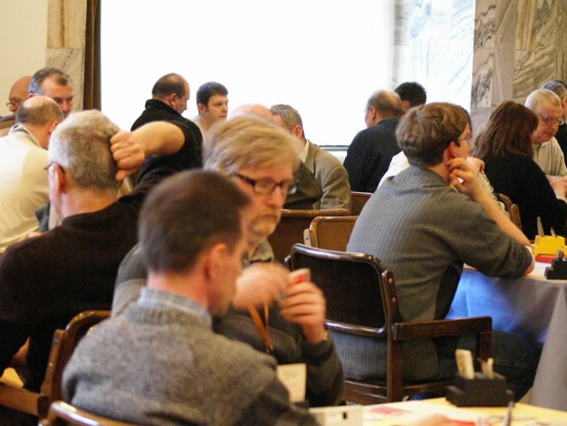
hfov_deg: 15.1
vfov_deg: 11.4
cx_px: 272
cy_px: 223
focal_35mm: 131
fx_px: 2139
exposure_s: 1/8
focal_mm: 75
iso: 1600
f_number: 4.5
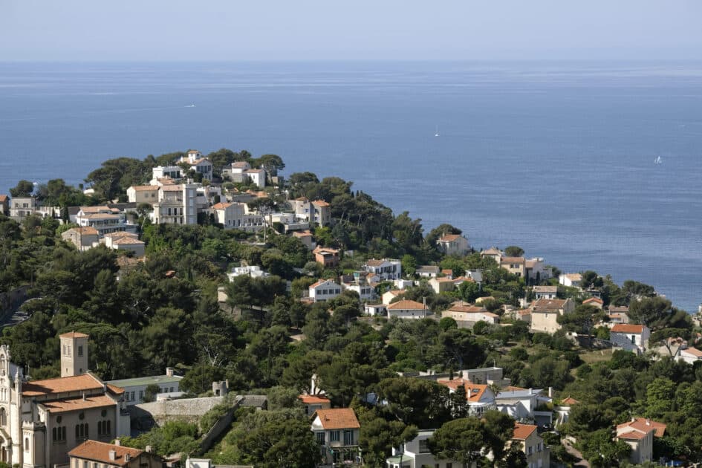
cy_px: 234
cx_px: 351
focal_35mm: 117
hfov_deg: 17.5
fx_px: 2281
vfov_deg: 11.7
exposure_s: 1/350
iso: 200
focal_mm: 77.9
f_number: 9
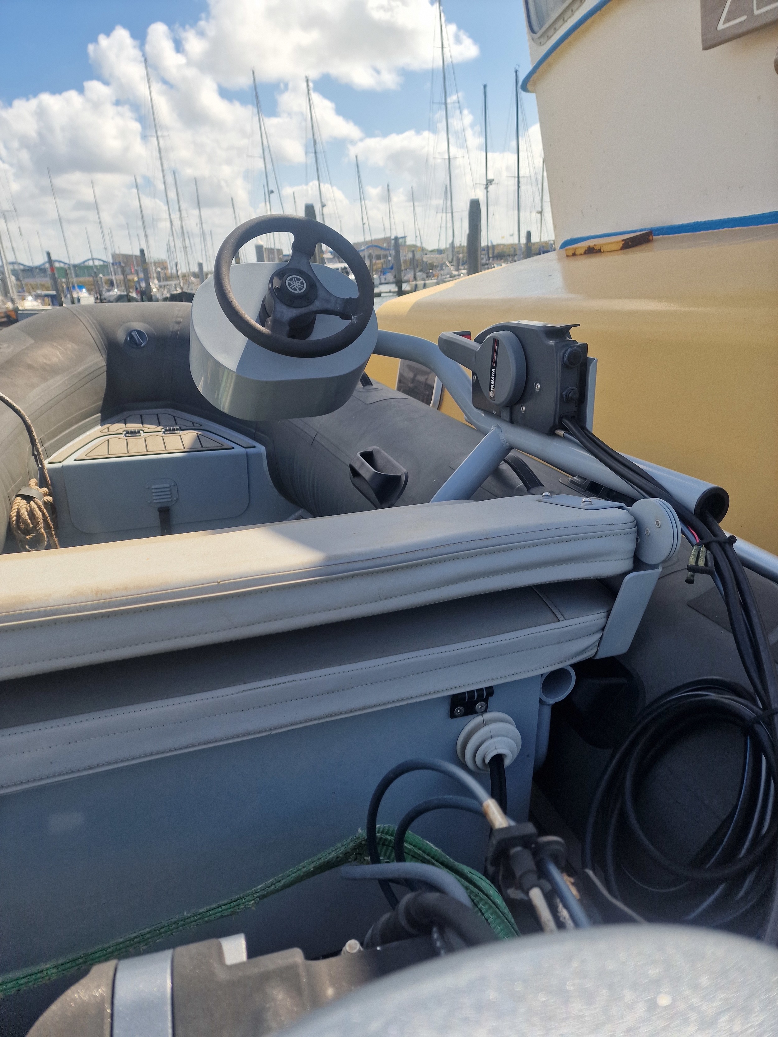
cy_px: 518
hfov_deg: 58.9
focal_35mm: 23
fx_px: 689
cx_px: 389
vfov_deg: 73.9
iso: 50
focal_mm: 6.4
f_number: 1.8
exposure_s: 1/1068
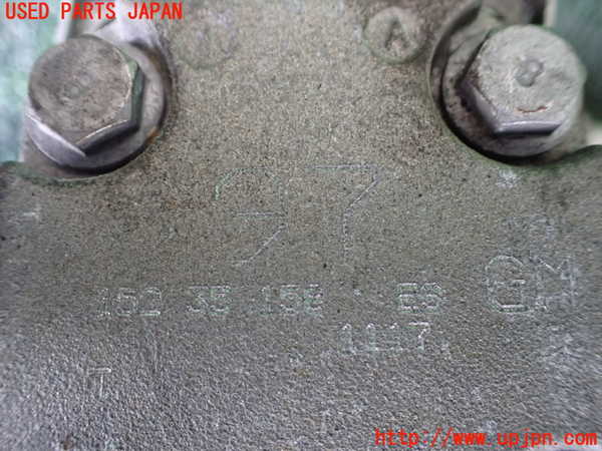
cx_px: 301
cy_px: 226
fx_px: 522
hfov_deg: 60.0
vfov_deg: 46.8
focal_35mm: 30
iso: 800
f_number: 2.3
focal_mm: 5.4
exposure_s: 1/80
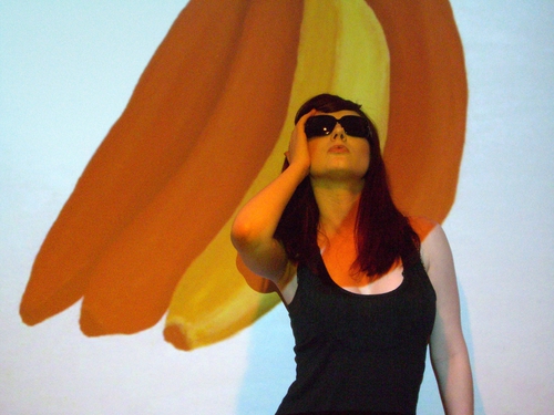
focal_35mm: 79
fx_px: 1264
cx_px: 277
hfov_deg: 24.7
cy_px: 208
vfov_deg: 18.7
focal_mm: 12.8
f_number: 4.1
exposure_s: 1/30
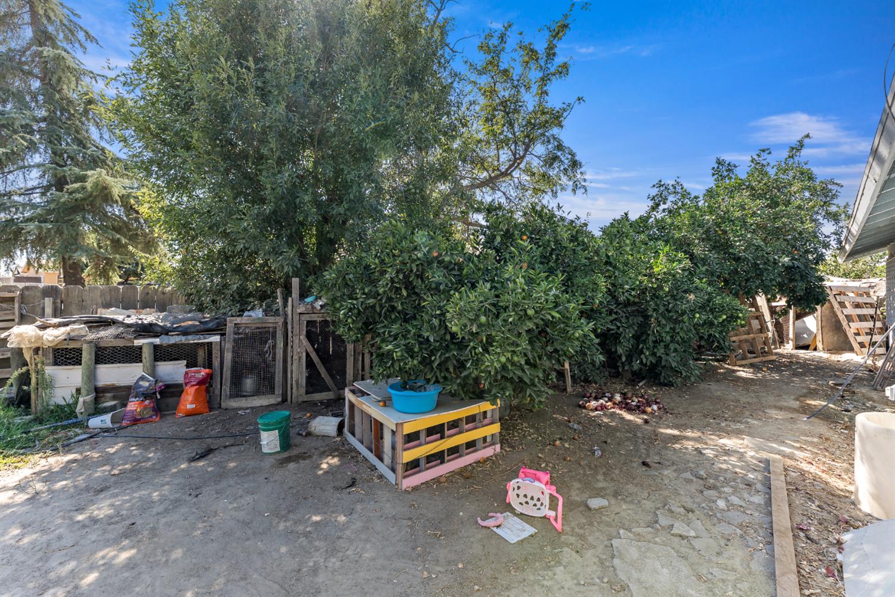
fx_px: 348
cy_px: 298
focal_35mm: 14
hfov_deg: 104.3
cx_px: 448
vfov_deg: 81.2
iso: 80
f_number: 5
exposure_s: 1/100
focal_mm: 14
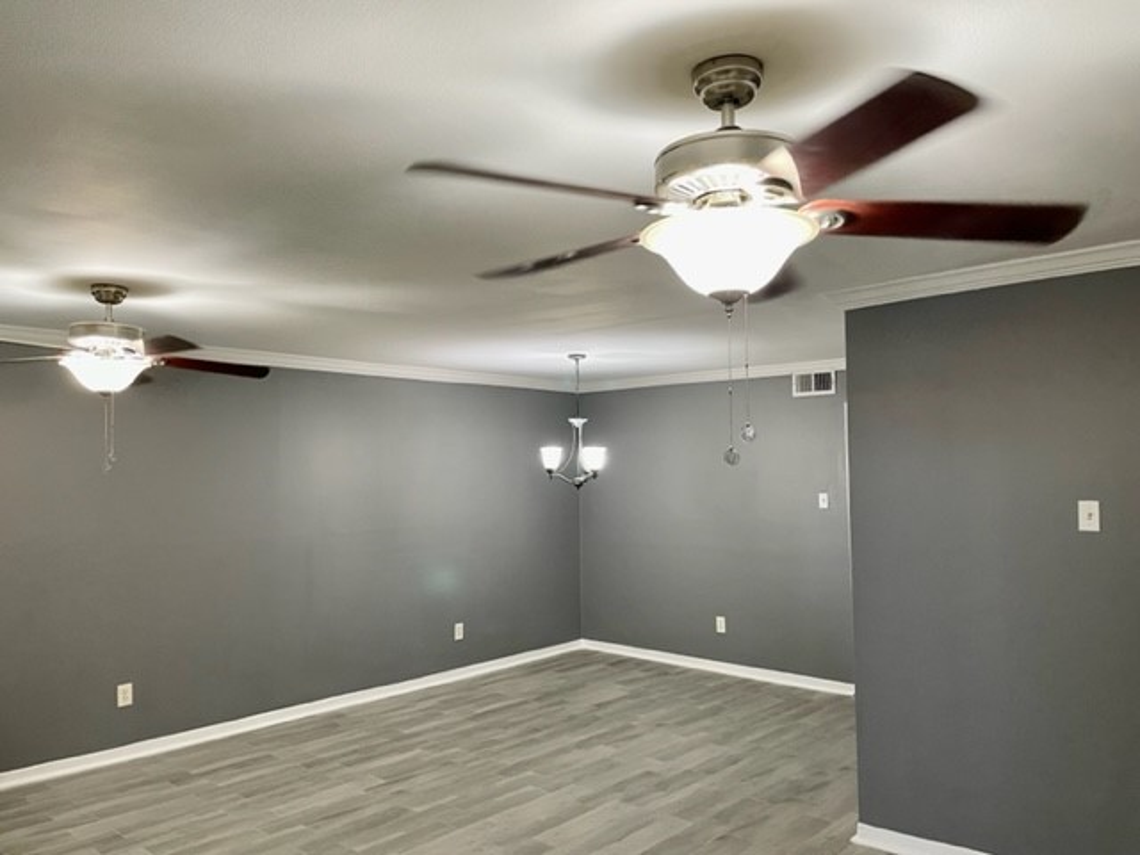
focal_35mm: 26
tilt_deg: +3.4
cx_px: 570
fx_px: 856
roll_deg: +0.7
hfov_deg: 67.3
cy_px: 428
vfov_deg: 53.1
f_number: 1.6
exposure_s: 1/60
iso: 160
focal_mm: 4.2
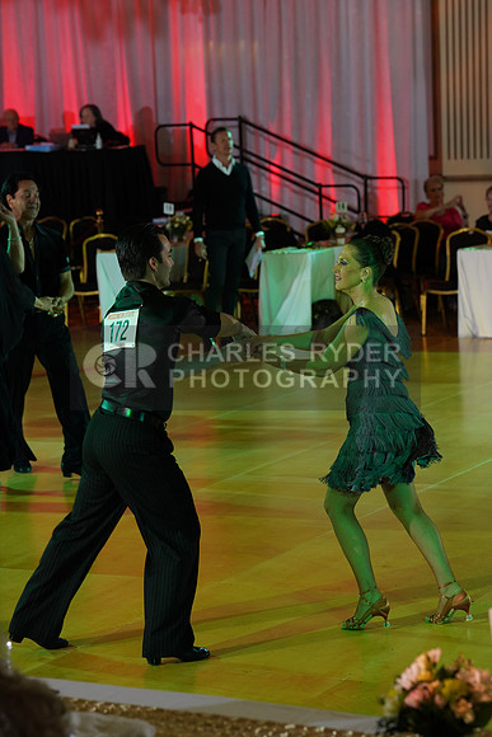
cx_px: 246
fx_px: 2110
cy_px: 368
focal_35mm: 103
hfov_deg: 13.3
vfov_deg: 19.8
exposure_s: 1/200
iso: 1600
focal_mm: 103
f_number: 5
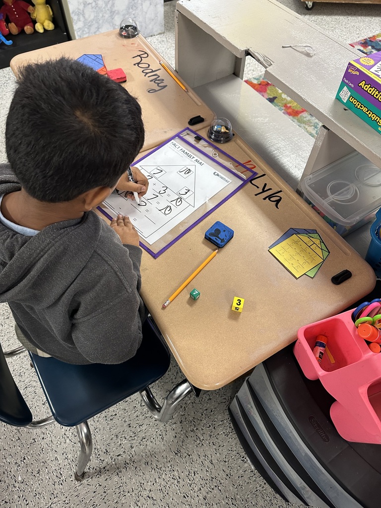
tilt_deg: -56.7
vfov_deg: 71.6
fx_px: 352
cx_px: 190
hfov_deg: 56.8
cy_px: 254
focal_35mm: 24
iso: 200
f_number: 1.78
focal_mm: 6.86
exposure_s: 1/60
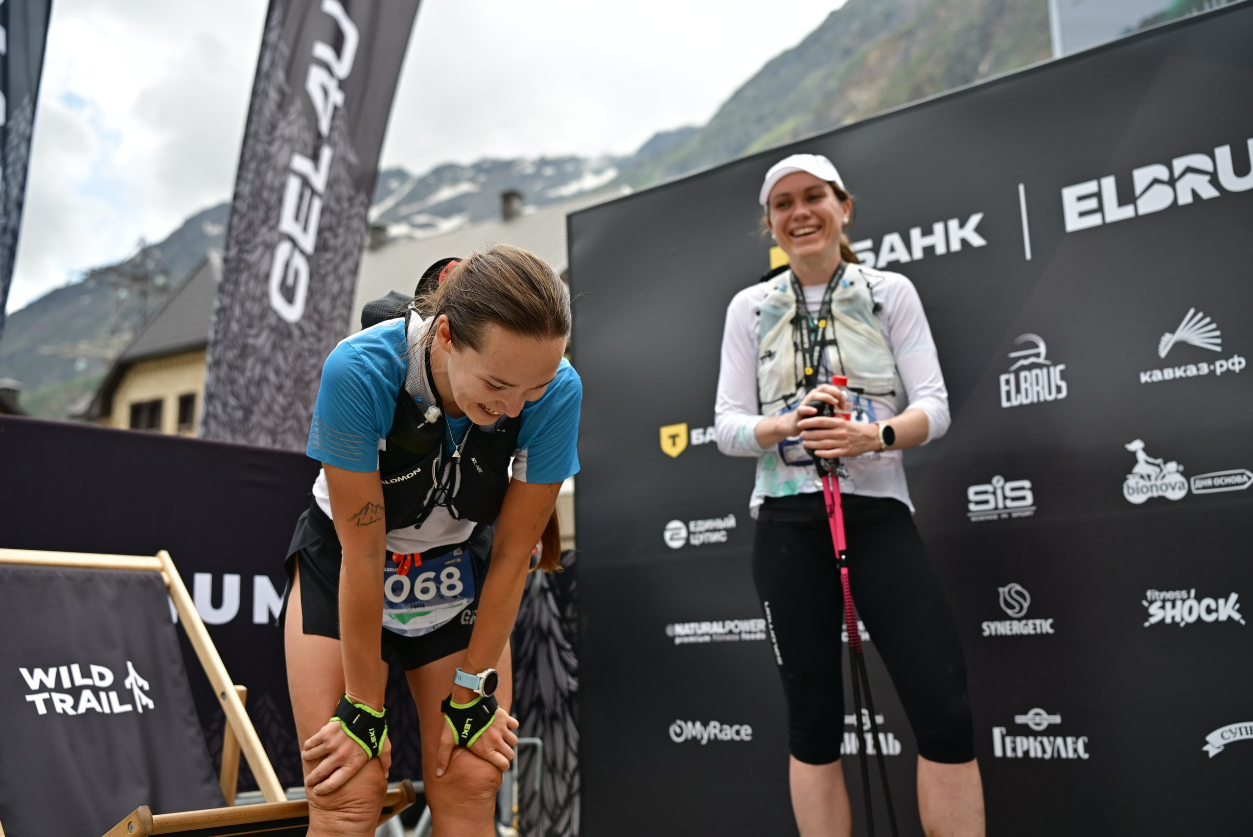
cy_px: 418
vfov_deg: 37.9
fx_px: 1219
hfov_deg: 54.4
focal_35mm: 35
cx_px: 626
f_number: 2.8
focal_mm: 35
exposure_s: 1/1250
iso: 160
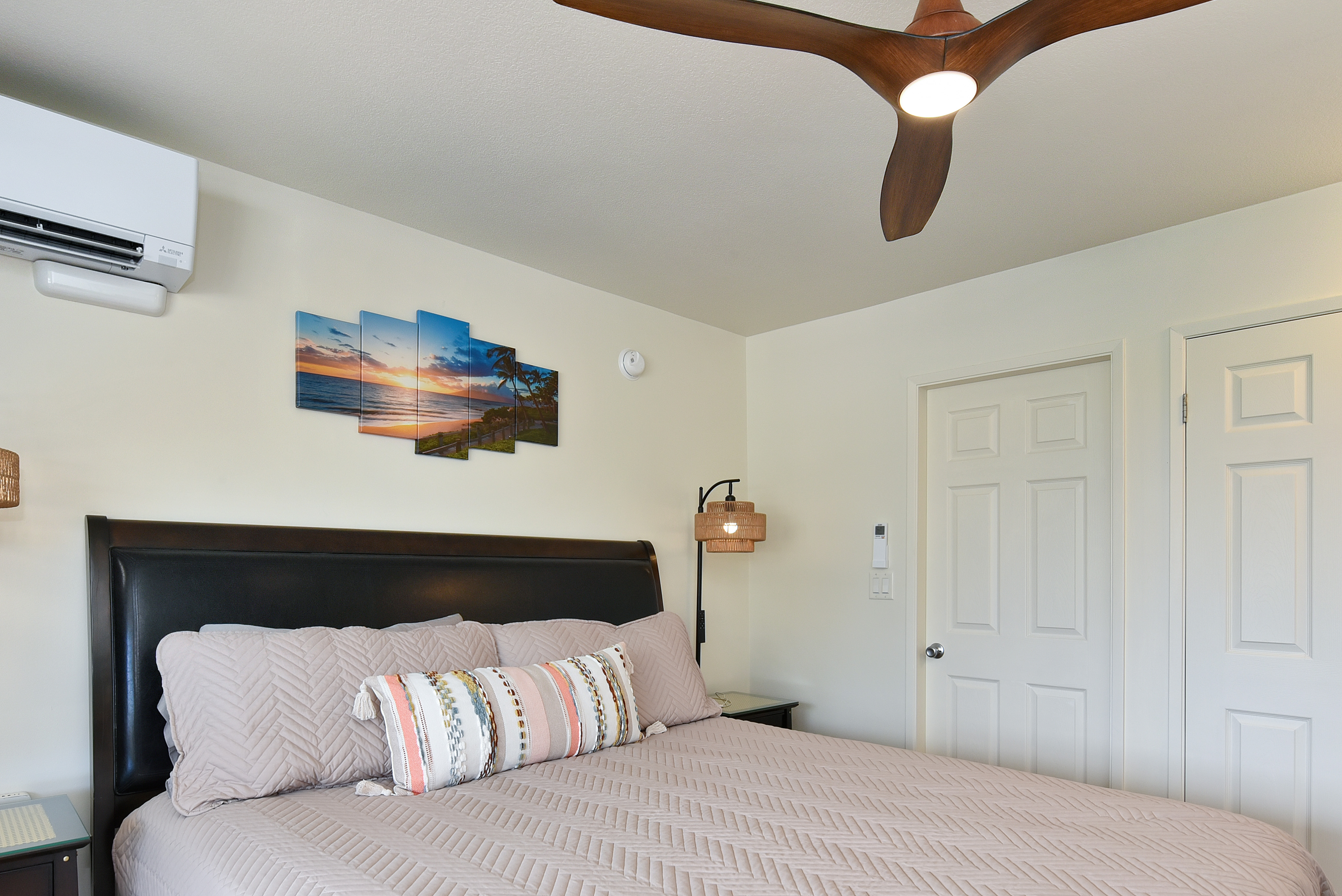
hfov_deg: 84.0
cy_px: 574
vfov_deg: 60.9
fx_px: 746
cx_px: 678
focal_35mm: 20
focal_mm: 14
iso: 2800
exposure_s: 1/60
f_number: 16
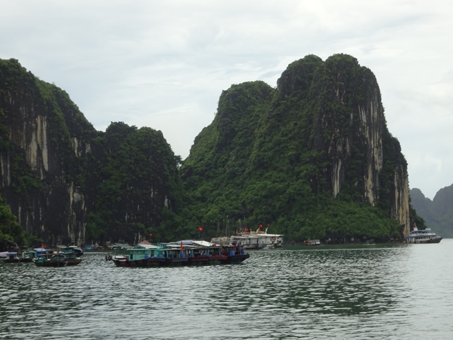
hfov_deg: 21.8
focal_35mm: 90
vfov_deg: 16.4
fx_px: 1178
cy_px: 170
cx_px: 226
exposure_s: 1/125
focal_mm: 15.45
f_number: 5
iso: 80
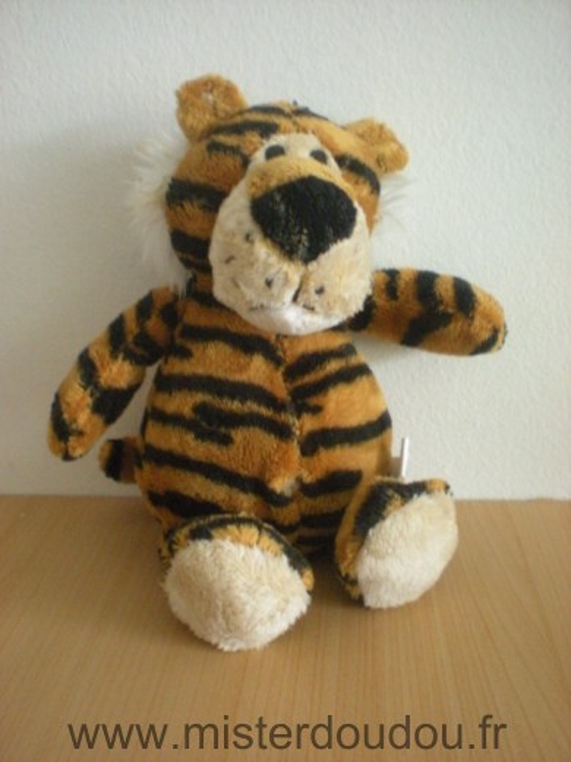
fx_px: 836
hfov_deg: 37.7
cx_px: 286
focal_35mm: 38
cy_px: 381
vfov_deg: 49.0
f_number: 3.1
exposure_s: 1/8
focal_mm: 6.3
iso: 660
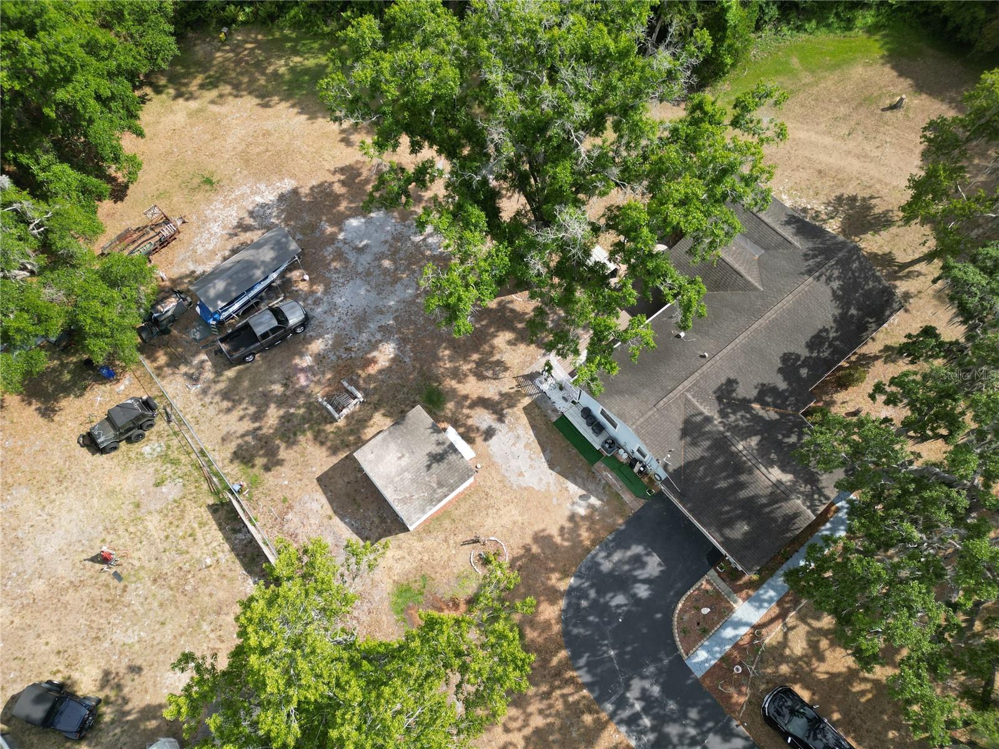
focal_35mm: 24
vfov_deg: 56.8
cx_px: 500
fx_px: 693
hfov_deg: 71.6
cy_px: 374
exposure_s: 1/1500
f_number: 1.7
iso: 110
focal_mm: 6.72
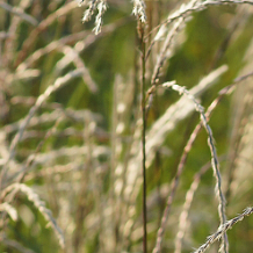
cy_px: 348
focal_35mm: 703
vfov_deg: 2.5
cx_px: 312
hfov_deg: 2.5
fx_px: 5813
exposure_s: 1/250
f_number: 5
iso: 100
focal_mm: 100
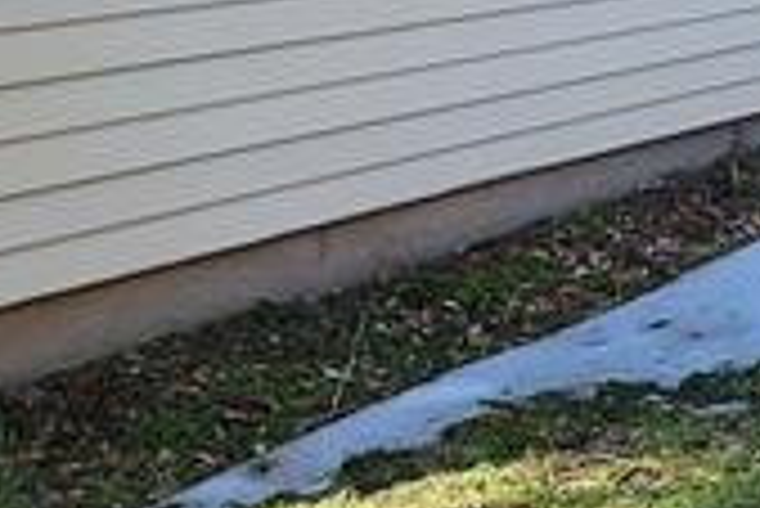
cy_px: 755
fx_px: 1733
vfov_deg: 15.4
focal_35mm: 82
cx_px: 1327
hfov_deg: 19.3
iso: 50
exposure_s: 1/430
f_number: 2.2
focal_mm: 2.2
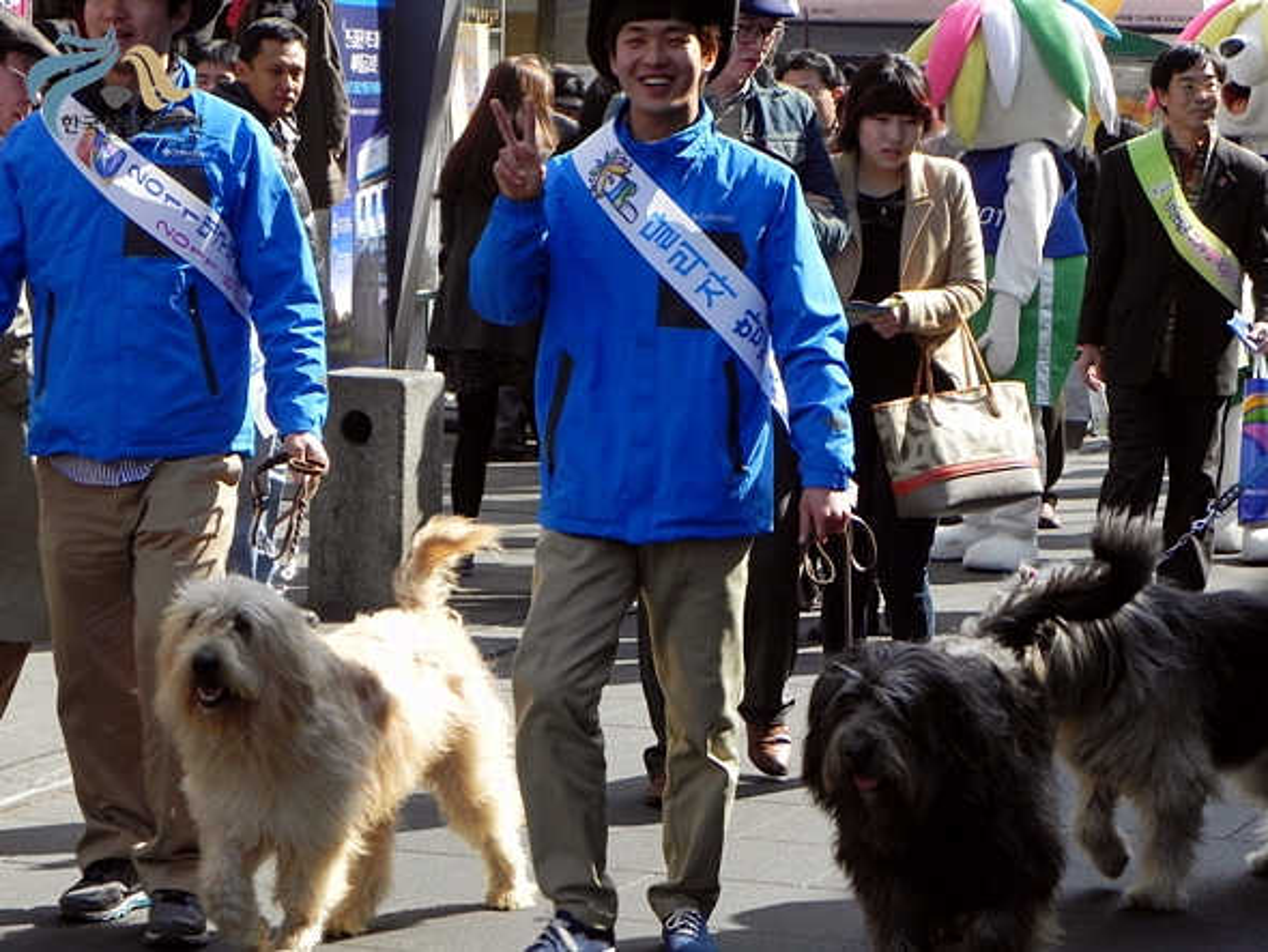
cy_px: 476
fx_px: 3848
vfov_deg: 14.1
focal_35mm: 105
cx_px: 634
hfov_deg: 18.7
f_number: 5
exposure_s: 1/212
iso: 160
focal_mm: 18.8
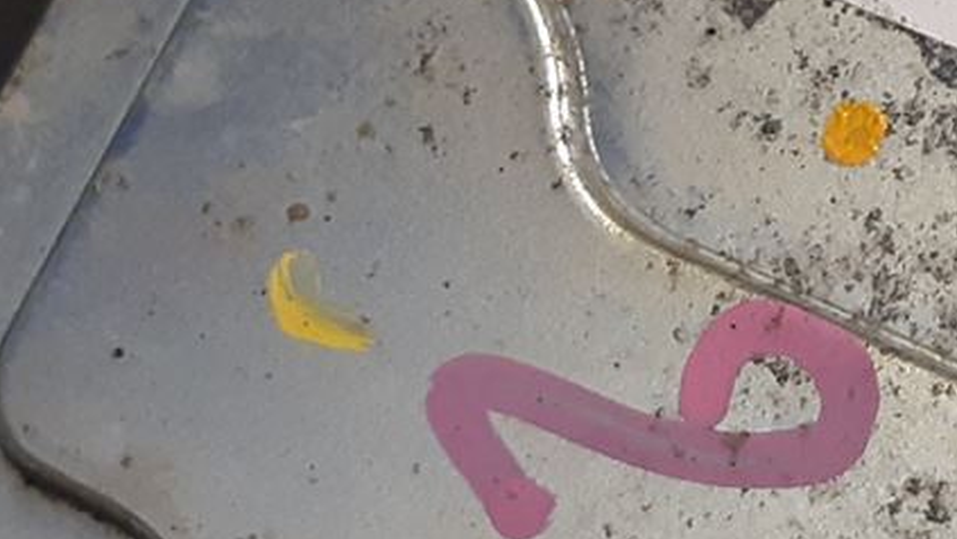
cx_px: 790
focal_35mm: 137
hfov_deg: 15.6
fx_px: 3477
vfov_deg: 8.8
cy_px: 77
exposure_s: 1/50
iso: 160
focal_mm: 3.93
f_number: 1.7
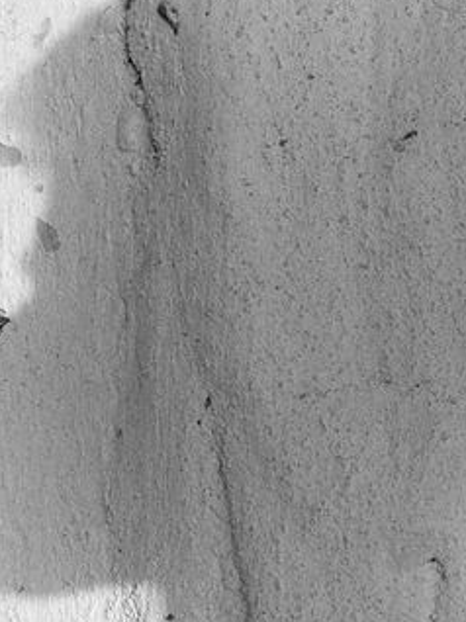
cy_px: 717
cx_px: -51
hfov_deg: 8.7
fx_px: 3020
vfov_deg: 11.6
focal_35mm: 168
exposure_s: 1/1700
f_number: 4
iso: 400
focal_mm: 63
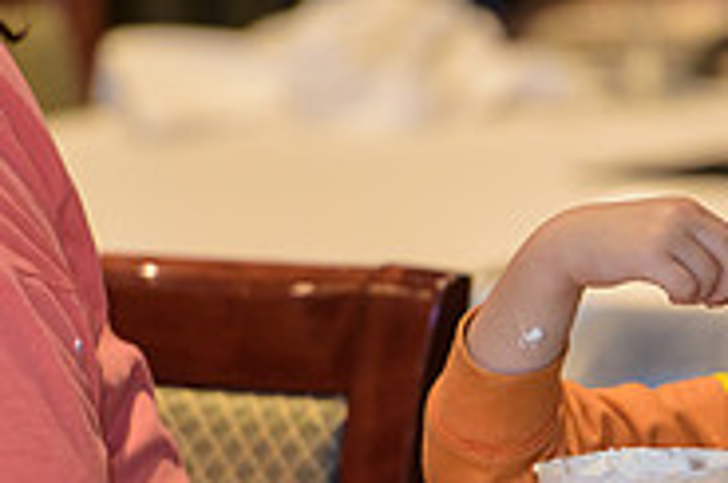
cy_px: 279
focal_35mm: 632
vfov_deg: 2.2
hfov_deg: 3.3
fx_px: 12758
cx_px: 894
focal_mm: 200
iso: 1250
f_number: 3.2
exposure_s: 1/125
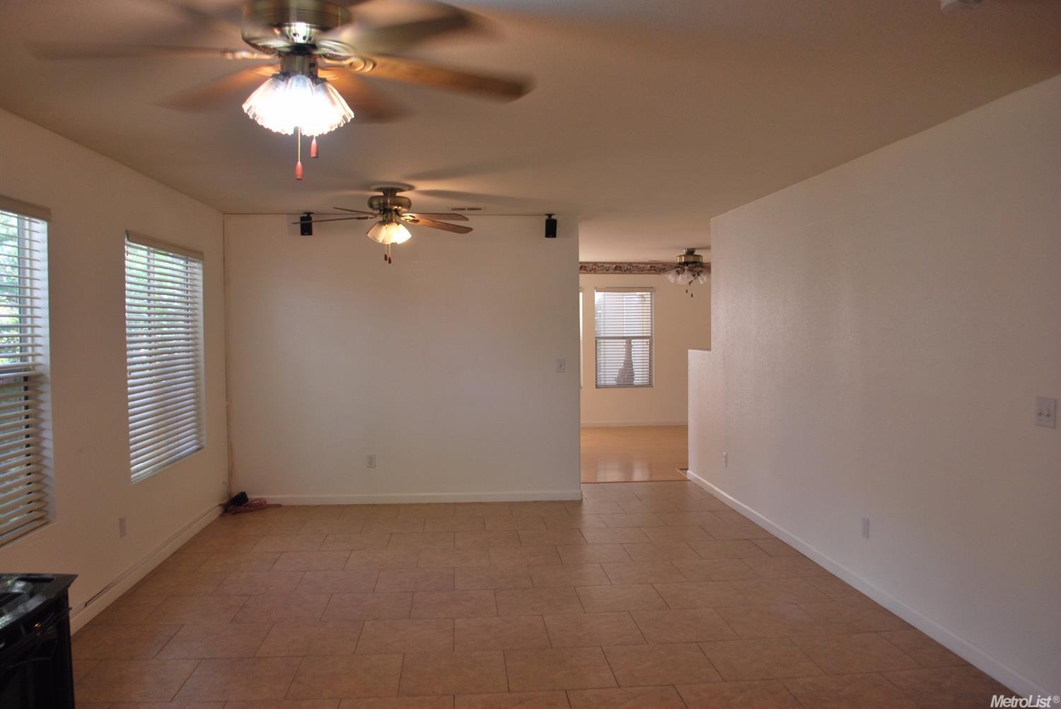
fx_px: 796
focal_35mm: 27
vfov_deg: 48.0
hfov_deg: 67.3
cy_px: 354
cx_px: 530
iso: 200
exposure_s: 1/60
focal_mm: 18
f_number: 4
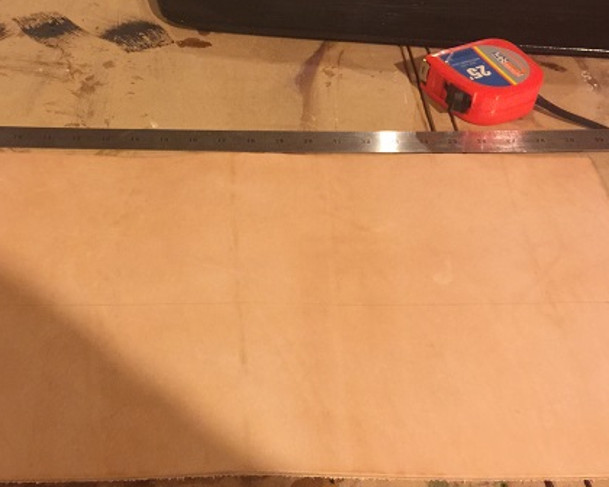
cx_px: 236
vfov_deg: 34.0
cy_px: 299
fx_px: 793
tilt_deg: -50.1
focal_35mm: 44
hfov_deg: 41.8
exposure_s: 1/4
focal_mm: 4.15
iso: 80
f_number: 2.2
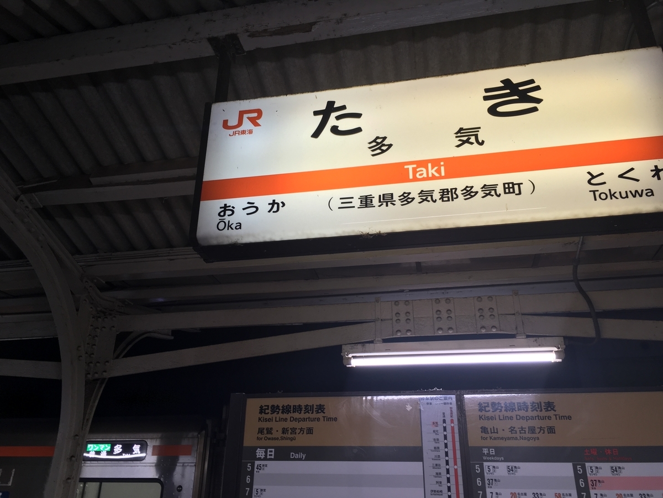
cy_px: 249
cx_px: 332
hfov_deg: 61.7
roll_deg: -0.6
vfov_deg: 48.2
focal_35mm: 29
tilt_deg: +24.9
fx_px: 555
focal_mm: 4.15
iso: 25
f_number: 2.2
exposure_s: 1/40
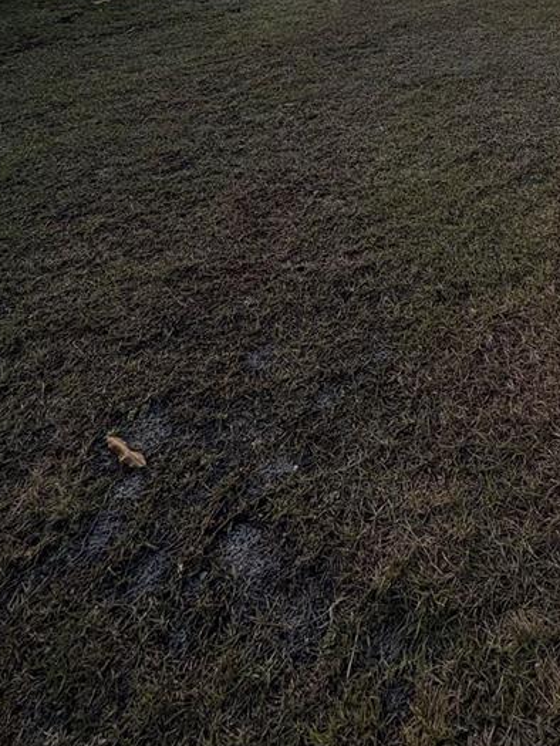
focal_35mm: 32
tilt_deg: -5.9
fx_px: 690
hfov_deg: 41.4
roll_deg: +0.3
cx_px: 480
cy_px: -92
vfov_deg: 42.9
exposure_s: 1/770
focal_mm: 2.22
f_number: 2.2
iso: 32
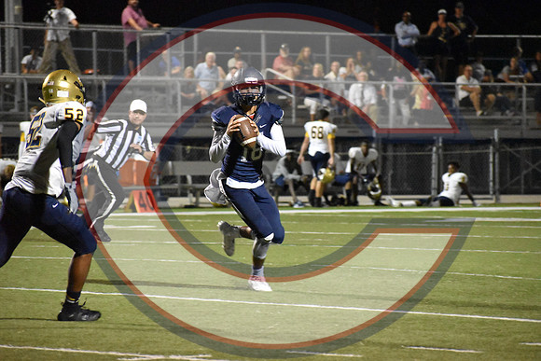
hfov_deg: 7.4
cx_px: 270
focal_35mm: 278
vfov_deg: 5.0
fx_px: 4171
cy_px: 180
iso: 12800
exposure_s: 1/320
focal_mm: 185
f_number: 5.3
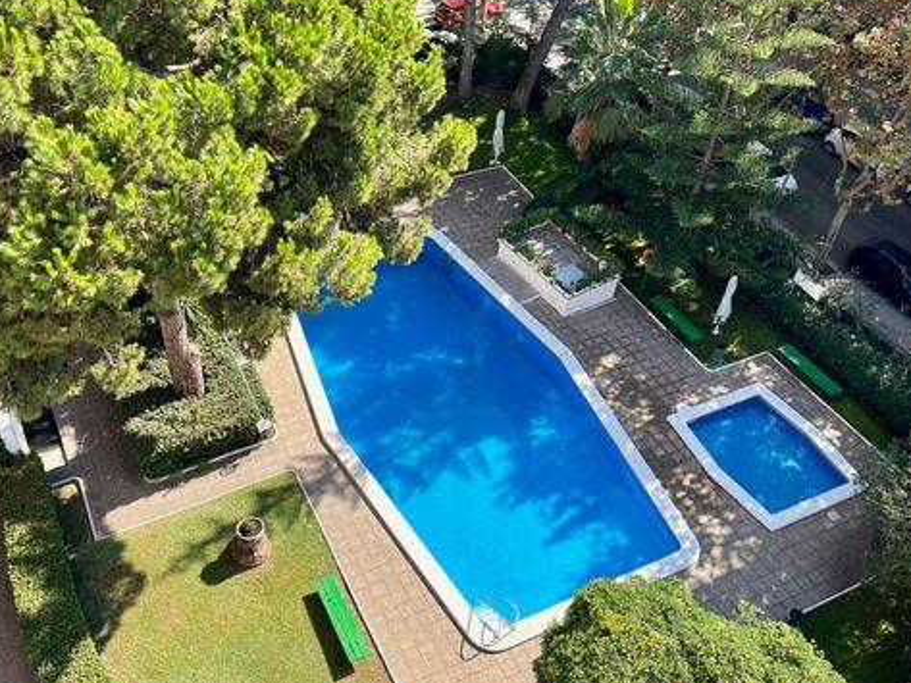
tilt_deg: -44.1
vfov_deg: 43.0
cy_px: 344
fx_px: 869
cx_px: 408
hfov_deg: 55.2
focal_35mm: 33
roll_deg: -3.2
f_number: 1.6
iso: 50
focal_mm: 5.1
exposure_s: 1/804
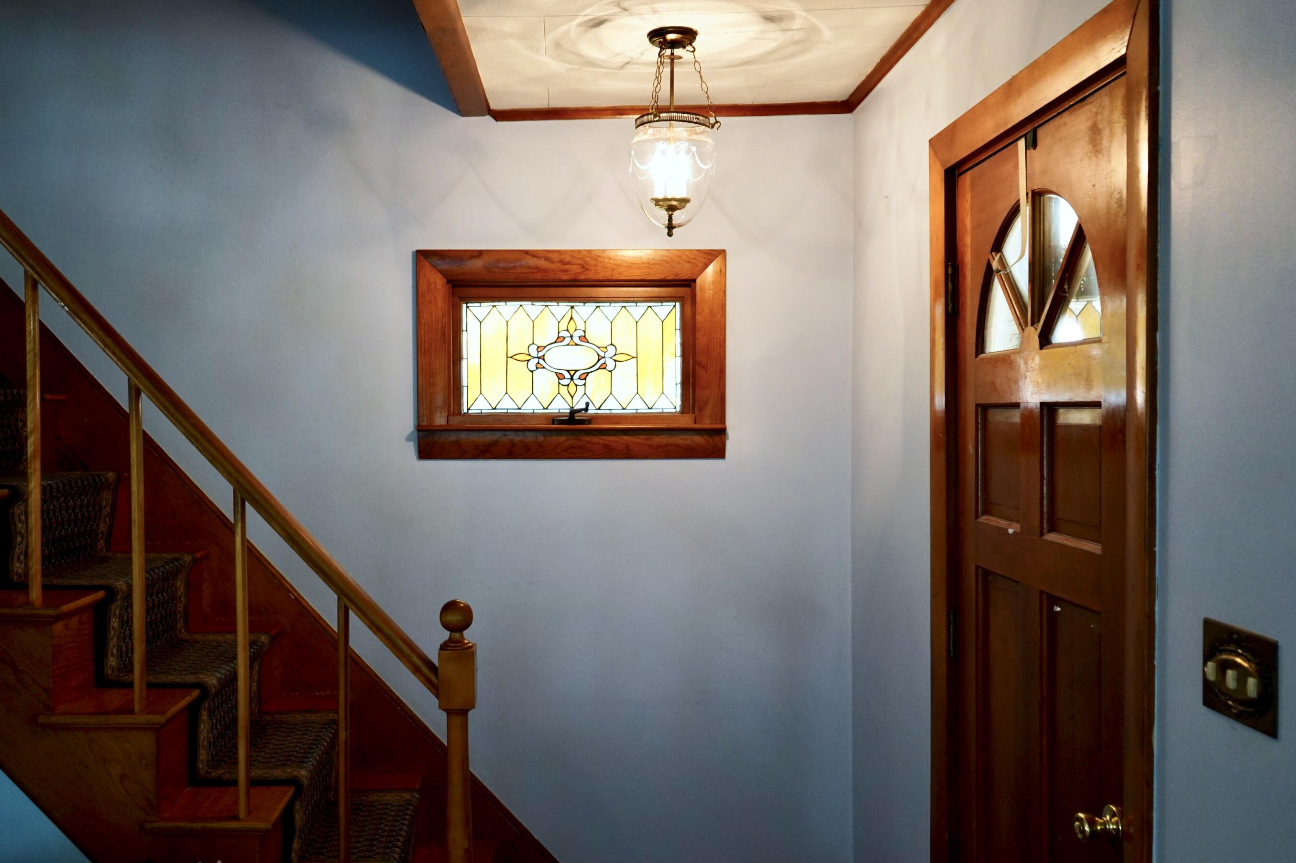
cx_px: 596
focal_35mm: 31
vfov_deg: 42.3
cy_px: 458
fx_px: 1116
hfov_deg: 60.2
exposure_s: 1/160
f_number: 3.5
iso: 2500
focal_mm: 28
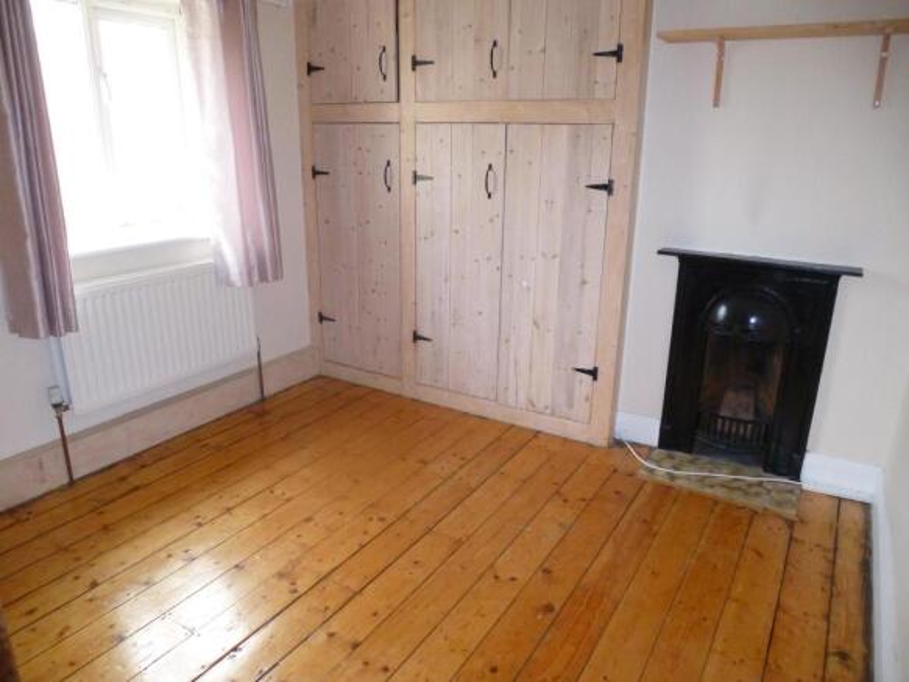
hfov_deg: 71.6
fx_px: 630
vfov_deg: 56.8
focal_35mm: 24
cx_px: 454
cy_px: 341
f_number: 3.3
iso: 800
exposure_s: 1/60
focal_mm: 4.3
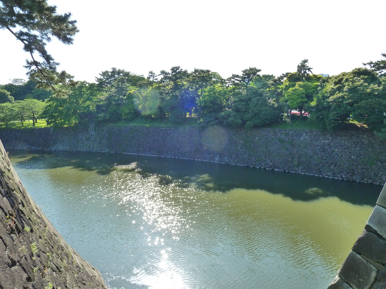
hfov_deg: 69.4
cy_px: 144
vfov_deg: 54.9
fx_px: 279
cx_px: 193
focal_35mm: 25
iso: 200
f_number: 4
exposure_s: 1/250
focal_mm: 4.1
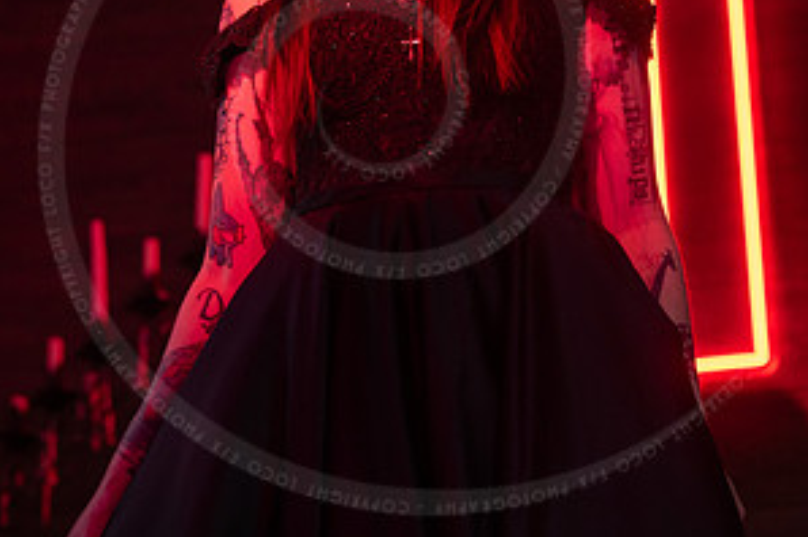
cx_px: 404
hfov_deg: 16.5
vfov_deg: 11.0
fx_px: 2780
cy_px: 163
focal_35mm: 124
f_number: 2.5
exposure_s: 1/200
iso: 1600
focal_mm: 82
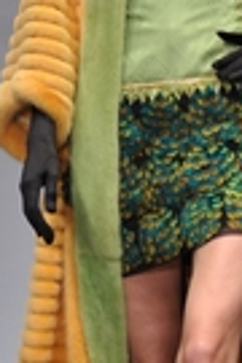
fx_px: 7259
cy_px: 153
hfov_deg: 1.9
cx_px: 219
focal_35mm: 720
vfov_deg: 2.9
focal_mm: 125
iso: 640
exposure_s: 1/200
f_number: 3.5
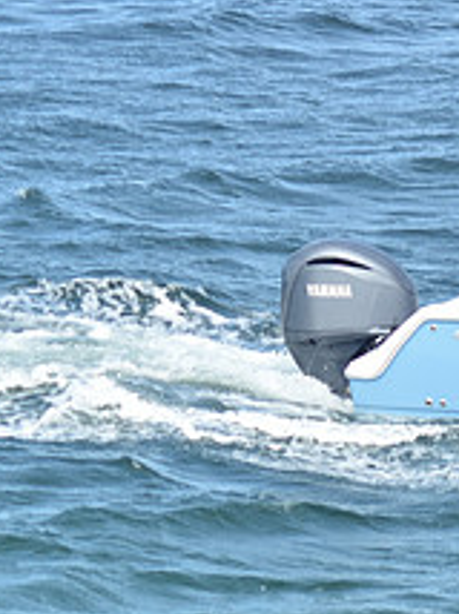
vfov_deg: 5.6
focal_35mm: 352
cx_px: 815
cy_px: 395
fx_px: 6236
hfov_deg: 4.2
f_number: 6.7
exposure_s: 1/1000
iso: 400
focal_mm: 90
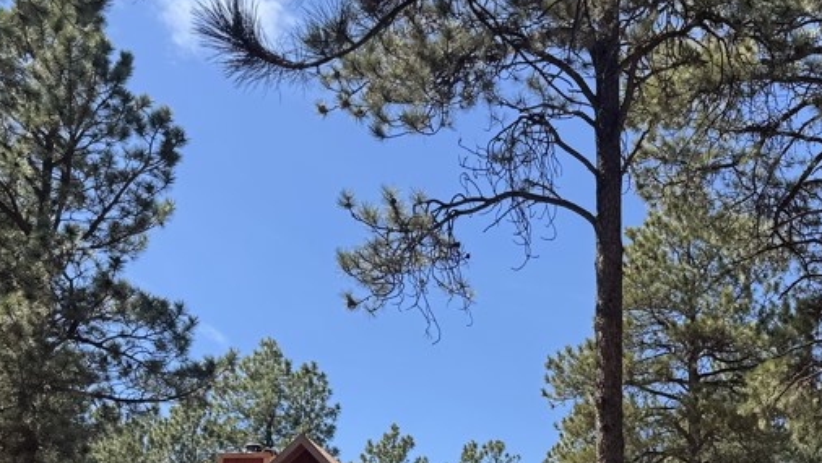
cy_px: 593
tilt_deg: +10.4
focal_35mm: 62
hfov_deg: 32.5
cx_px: 708
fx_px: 1352
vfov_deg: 18.2
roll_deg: -1.7
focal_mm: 6.76
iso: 80
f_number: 1.78
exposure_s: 1/1721
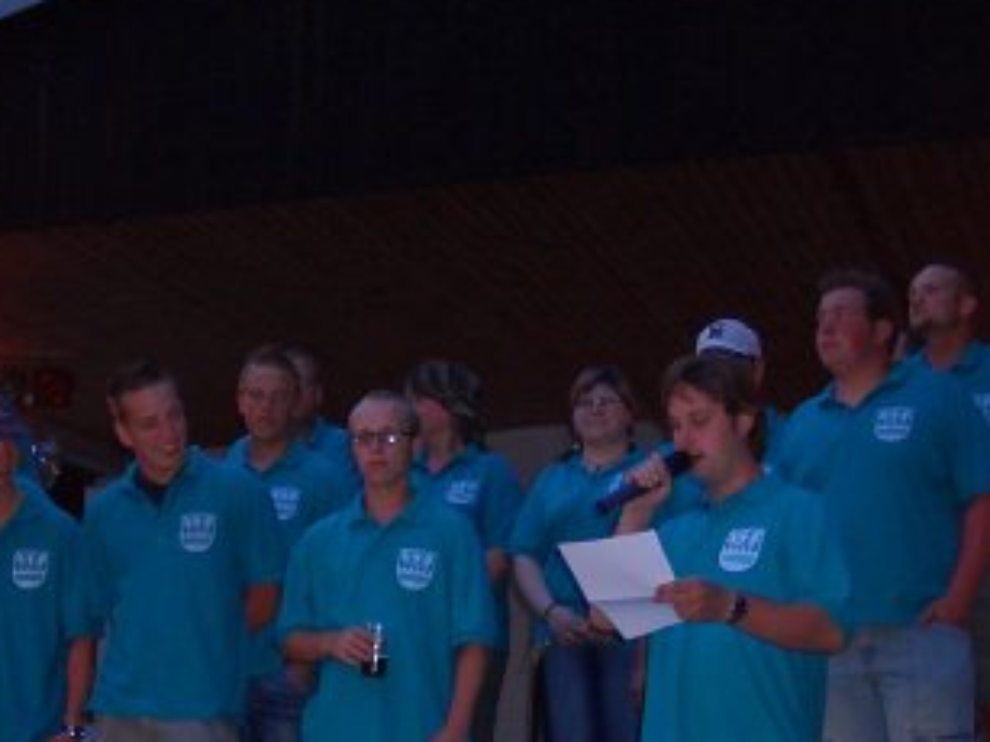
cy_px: 700
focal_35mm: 73
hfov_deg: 26.6
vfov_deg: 19.7
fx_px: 2087
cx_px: 364
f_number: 2.6
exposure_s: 1/40
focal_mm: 5.8
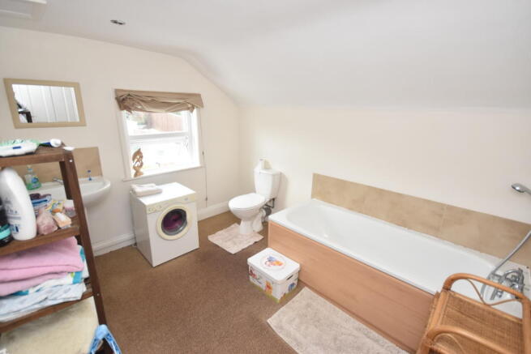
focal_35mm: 16
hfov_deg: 95.0
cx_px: 266
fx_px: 243
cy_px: 177
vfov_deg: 72.1
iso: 800
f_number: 4.5
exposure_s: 1/160
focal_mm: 11
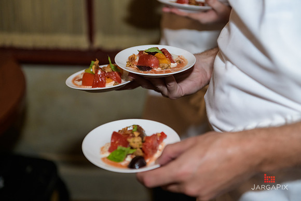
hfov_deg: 28.8
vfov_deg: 19.5
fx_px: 585
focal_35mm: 70
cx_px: 150
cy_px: 100
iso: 1250
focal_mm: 70
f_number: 3.2
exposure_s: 1/125
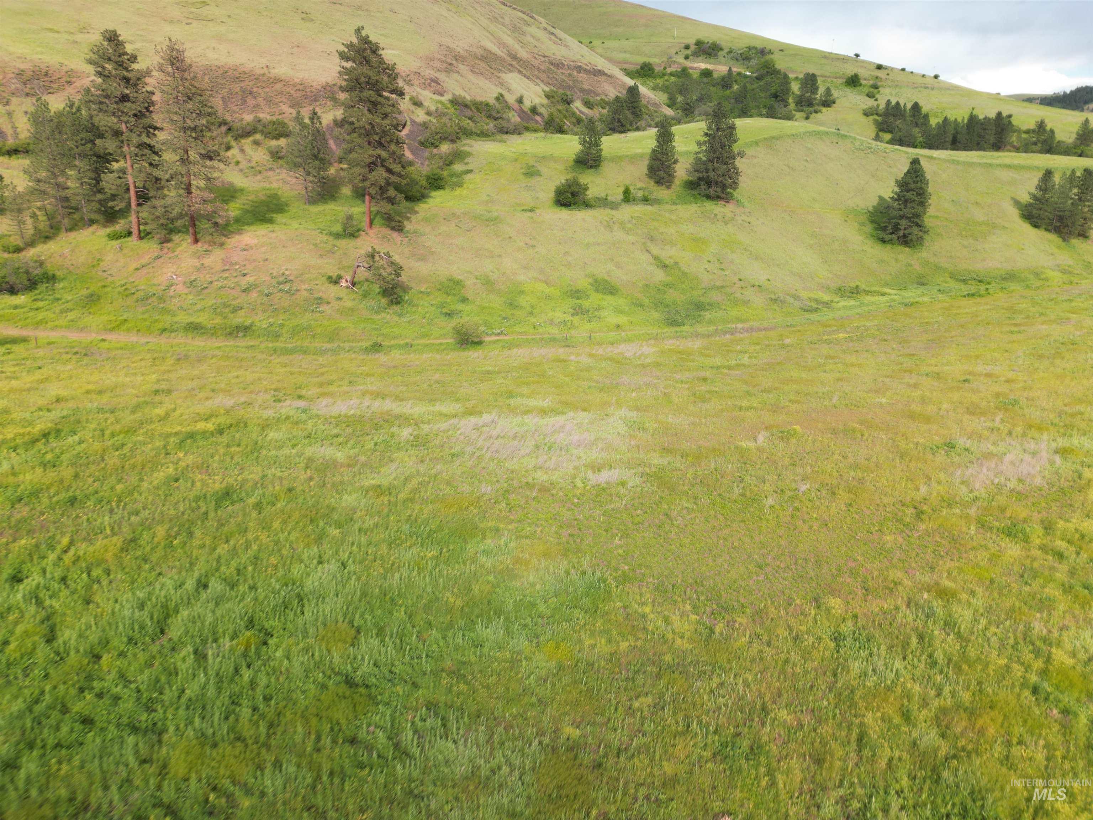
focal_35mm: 24
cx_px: 546
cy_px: 410
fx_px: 758
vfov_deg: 56.8
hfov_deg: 71.6
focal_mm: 6.72
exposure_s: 1/100
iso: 100
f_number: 1.7
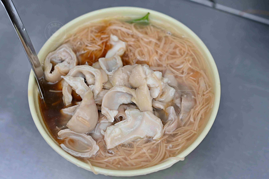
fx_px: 560
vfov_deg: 18.2
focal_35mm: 75
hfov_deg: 27.0
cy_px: 90
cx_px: 134
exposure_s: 1/640
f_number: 3.2
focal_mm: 50
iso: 100
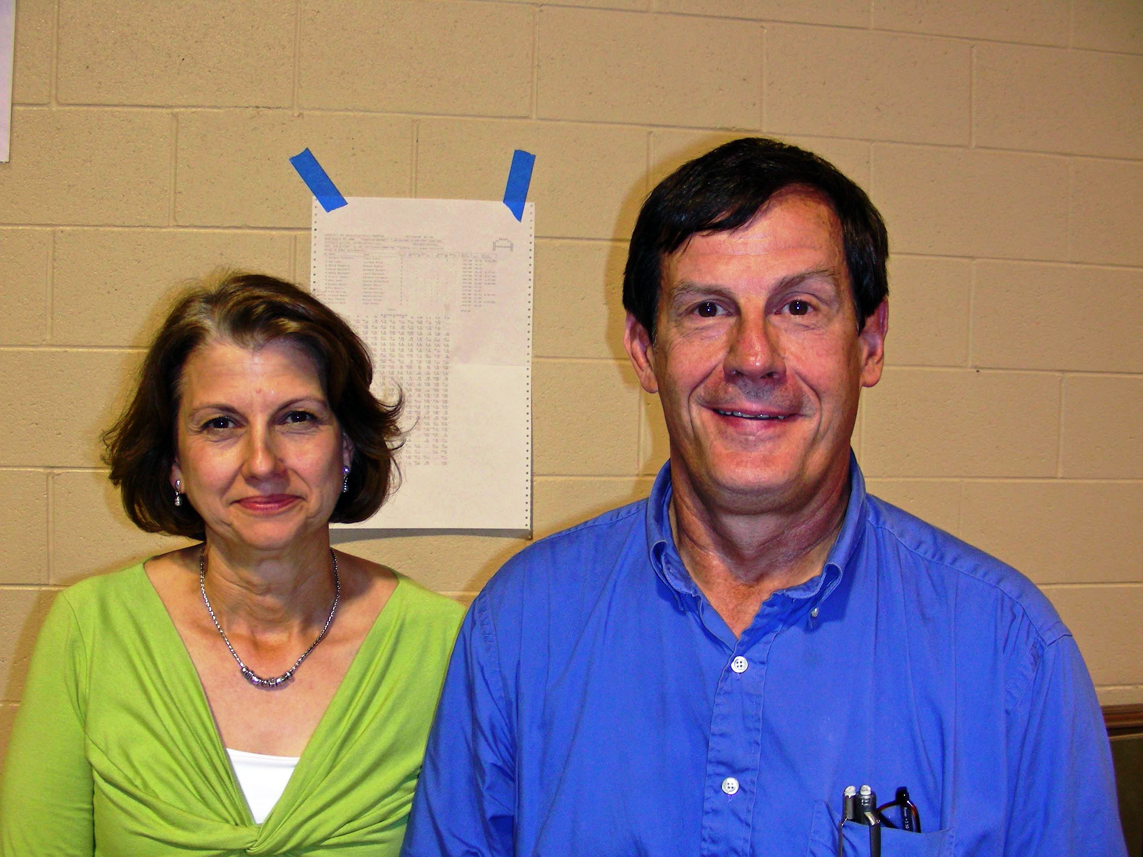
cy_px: 428
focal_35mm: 38
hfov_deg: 49.0
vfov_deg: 37.7
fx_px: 1255
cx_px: 572
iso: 50
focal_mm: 6.3
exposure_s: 1/30
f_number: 3.5
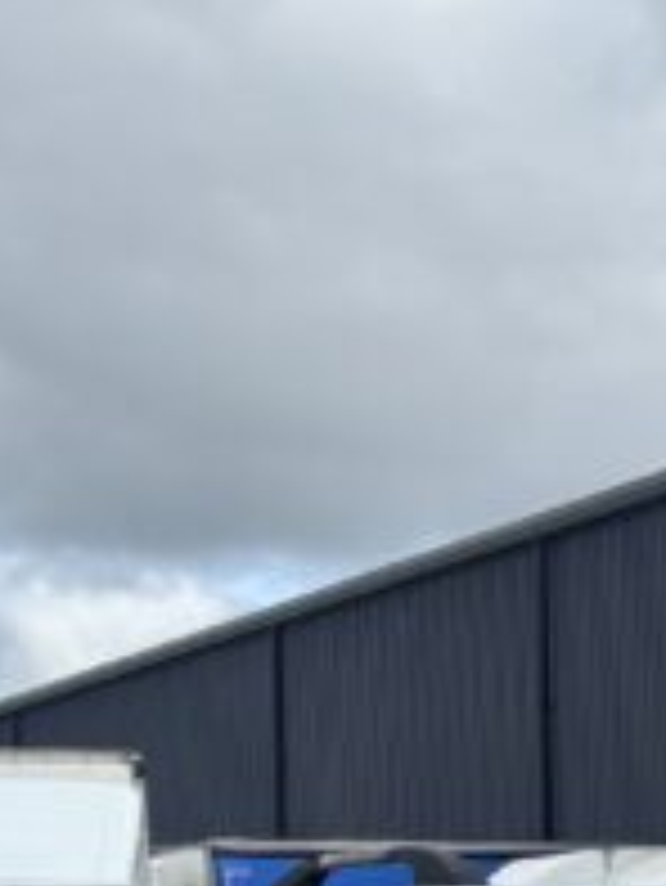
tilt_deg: -5.1
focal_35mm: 135
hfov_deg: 10.0
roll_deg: -0.2
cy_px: 1282
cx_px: 1422
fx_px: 3459
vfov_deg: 13.8
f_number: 1.6
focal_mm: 5.96
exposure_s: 1/3311
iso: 50
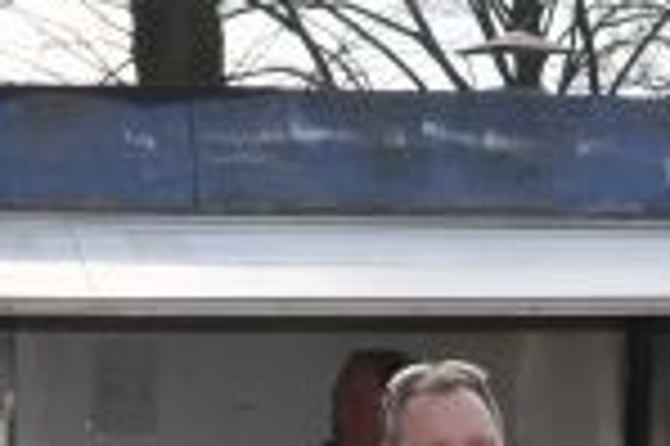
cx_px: 337
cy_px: 453
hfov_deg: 14.2
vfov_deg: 9.4
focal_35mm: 145
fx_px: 2696
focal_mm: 18
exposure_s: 1/200
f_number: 11
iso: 200
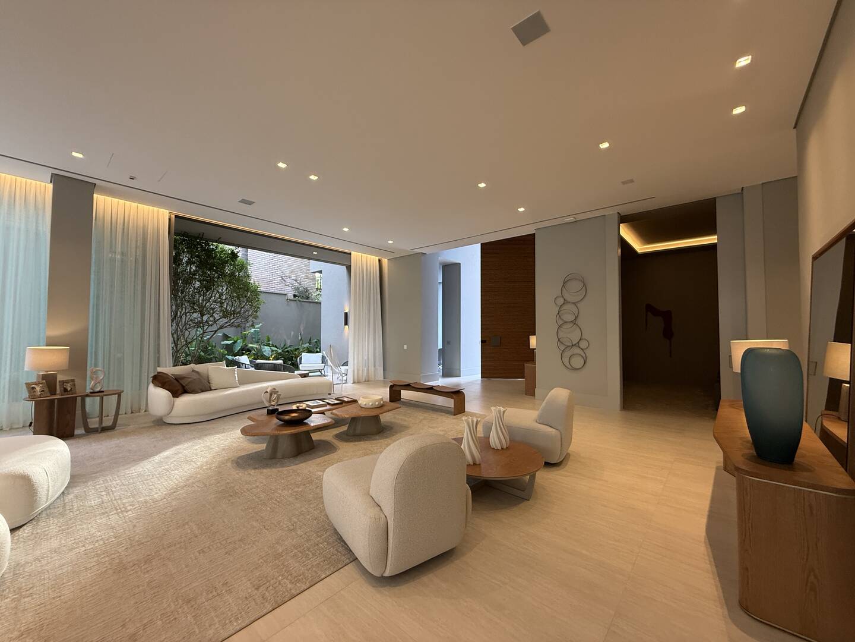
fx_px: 346
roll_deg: -0.8
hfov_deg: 102.1
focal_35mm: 14
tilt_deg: +3.0
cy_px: 321
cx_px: 428
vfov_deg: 85.7
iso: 200
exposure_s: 1/120
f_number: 2.2
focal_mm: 2.22
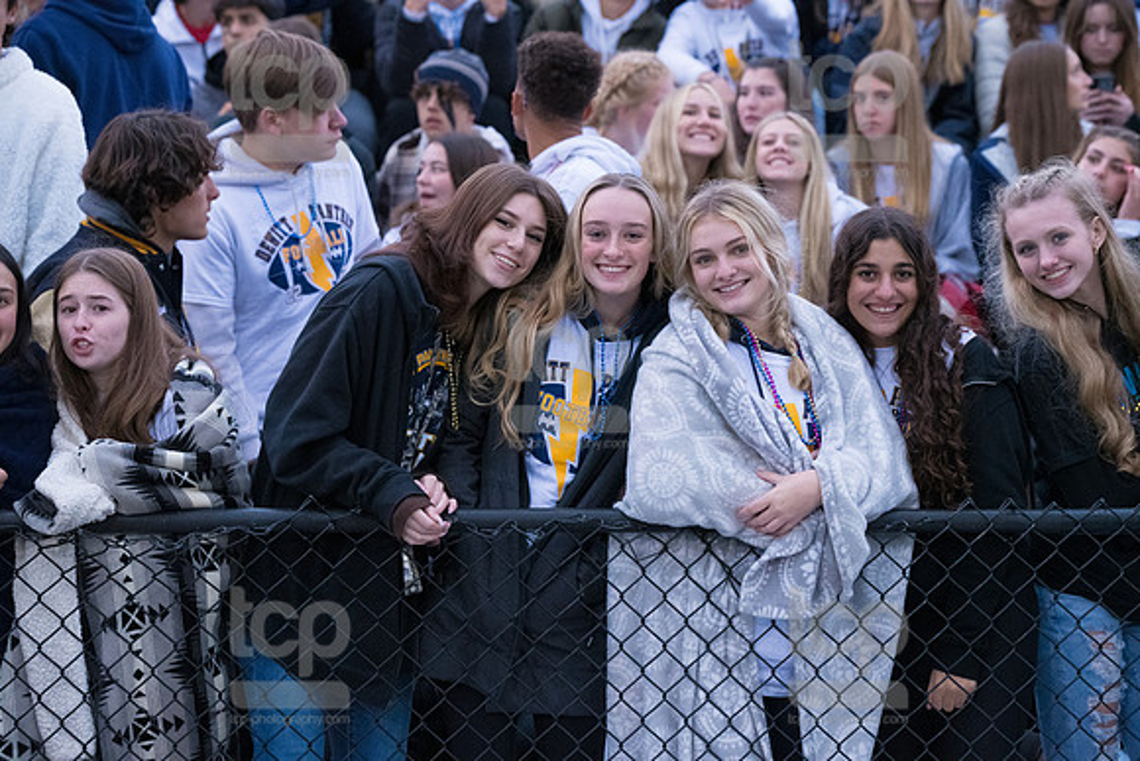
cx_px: 570
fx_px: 3674
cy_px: 380
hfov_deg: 17.6
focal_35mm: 116
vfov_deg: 11.8
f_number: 4.5
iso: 6400
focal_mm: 116
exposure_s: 1/1250
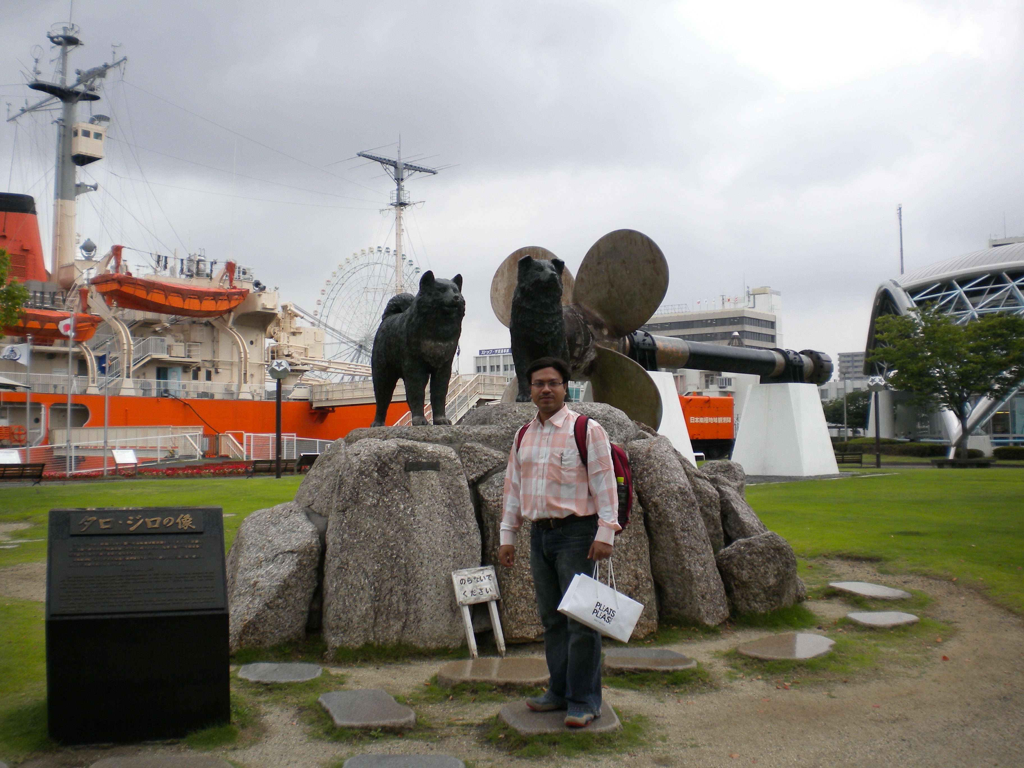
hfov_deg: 52.6
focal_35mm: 35
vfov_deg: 40.7
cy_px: 384
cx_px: 512
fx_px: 1035
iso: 80
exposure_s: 1/173
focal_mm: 6.3
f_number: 4.6
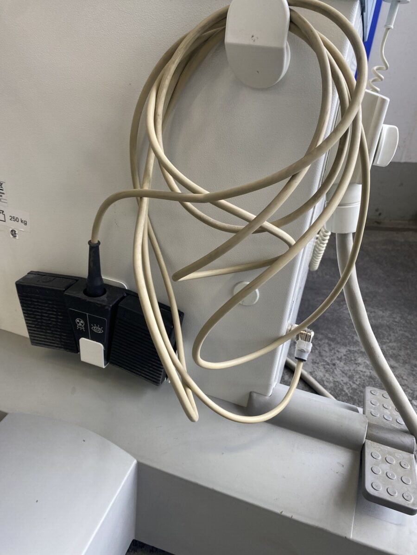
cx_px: 208
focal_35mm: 26
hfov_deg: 53.1
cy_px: 278
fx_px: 418
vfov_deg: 67.3
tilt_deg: -28.4
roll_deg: -5.4
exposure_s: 1/100
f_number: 1.8
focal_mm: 4.25
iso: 64
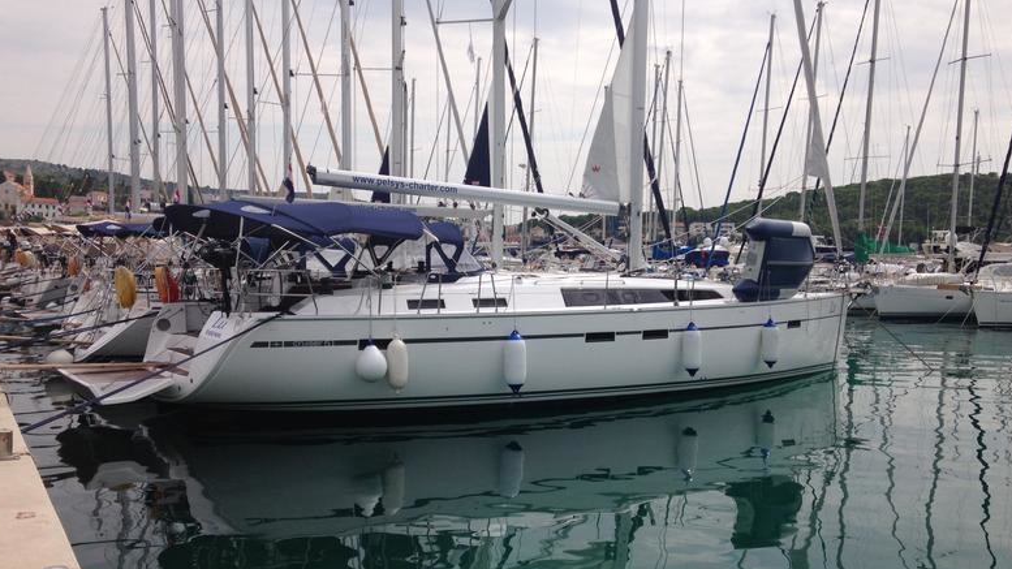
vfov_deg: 32.0
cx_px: 500
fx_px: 993
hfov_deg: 54.0
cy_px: 305
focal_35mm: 37
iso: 50
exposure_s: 1/2358
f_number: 2.4
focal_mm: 4.12
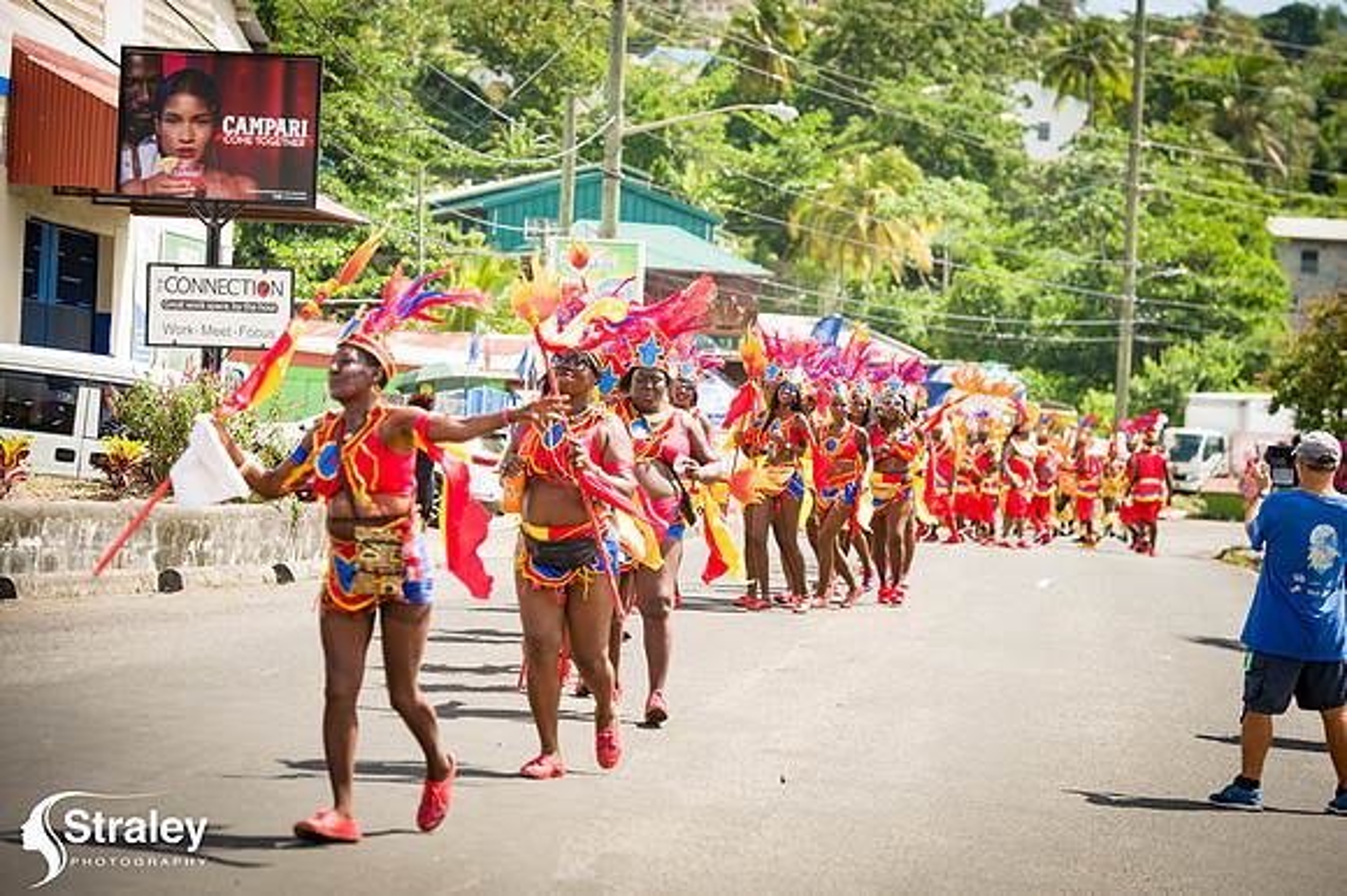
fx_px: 4113
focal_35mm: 110
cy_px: 448
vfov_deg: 12.4
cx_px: 674
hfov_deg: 18.6
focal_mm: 110
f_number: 6.3
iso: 100
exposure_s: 1/160
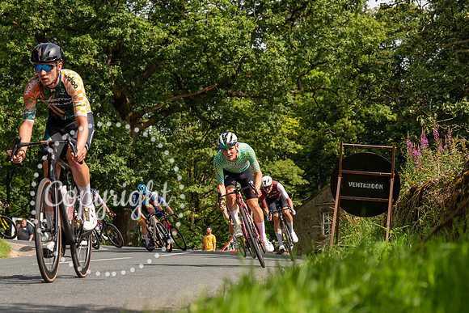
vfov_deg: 14.9
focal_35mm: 92
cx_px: 259
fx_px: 1194
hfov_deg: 22.2
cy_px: 177
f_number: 5
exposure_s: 1/1000
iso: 200
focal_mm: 70
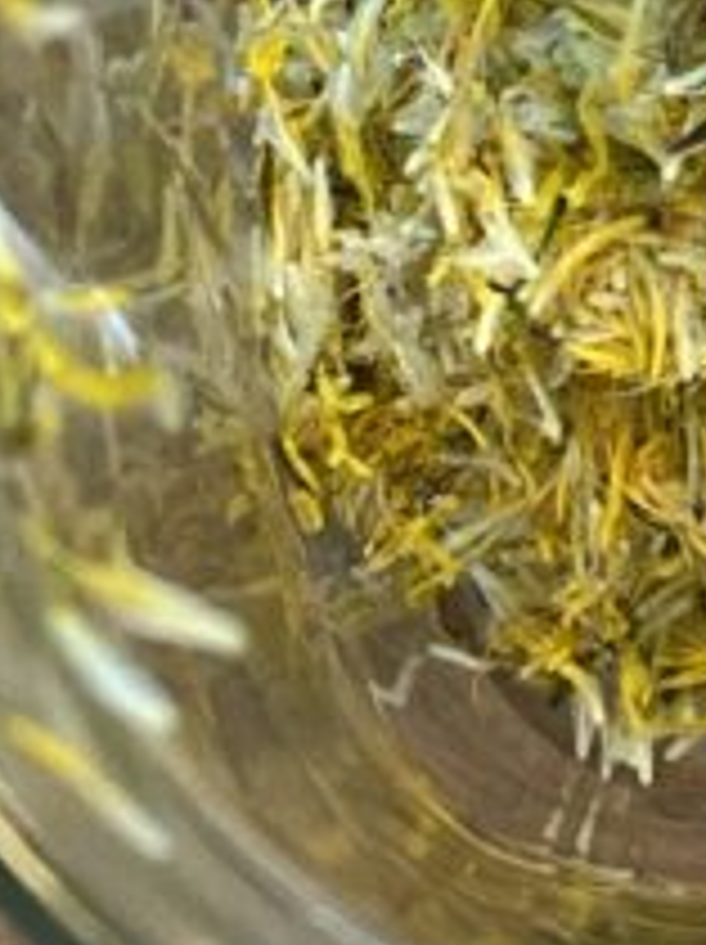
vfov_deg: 15.1
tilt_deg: -81.3
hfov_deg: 11.4
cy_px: -148
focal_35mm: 127
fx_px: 3461
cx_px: 917
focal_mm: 4.25
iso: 400
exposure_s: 1/40
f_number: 1.8
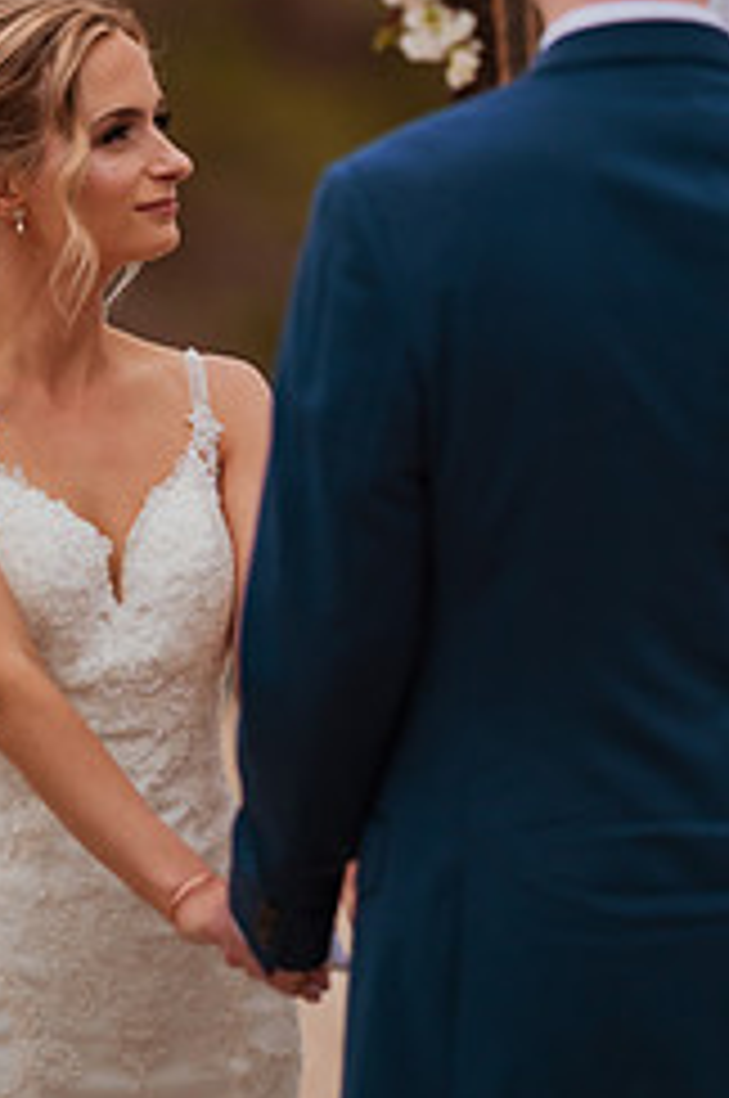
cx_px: 394
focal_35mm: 249
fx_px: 7584
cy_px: 302
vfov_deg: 8.3
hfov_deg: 5.5
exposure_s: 1/3200
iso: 500
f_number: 1.8
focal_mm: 135
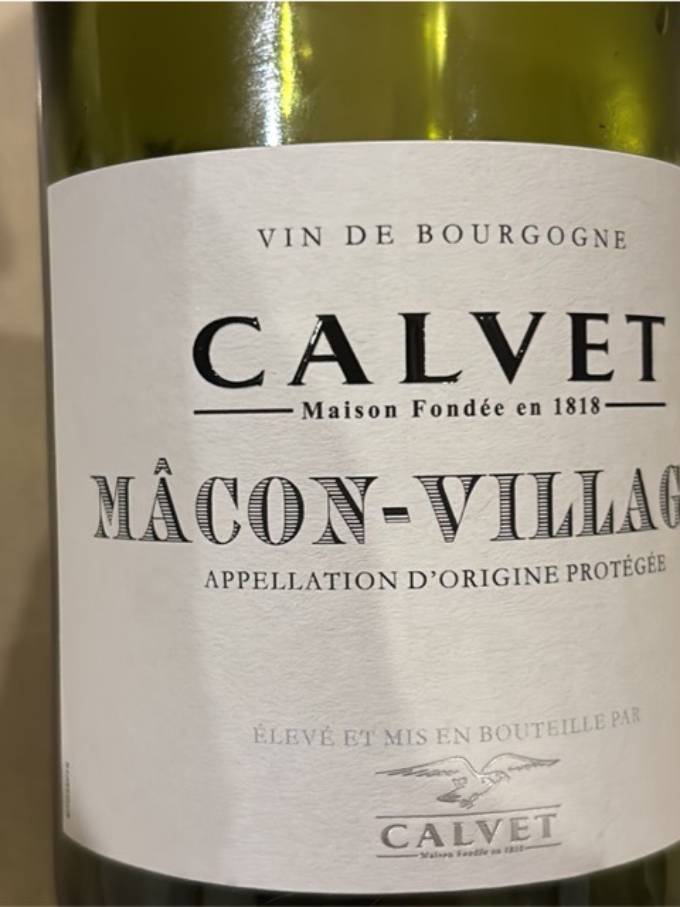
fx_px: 707
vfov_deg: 65.3
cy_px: 454
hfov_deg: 51.4
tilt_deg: -65.9
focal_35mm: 27
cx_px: 340
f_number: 1.6
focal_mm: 5.96
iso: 500
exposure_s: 1/50
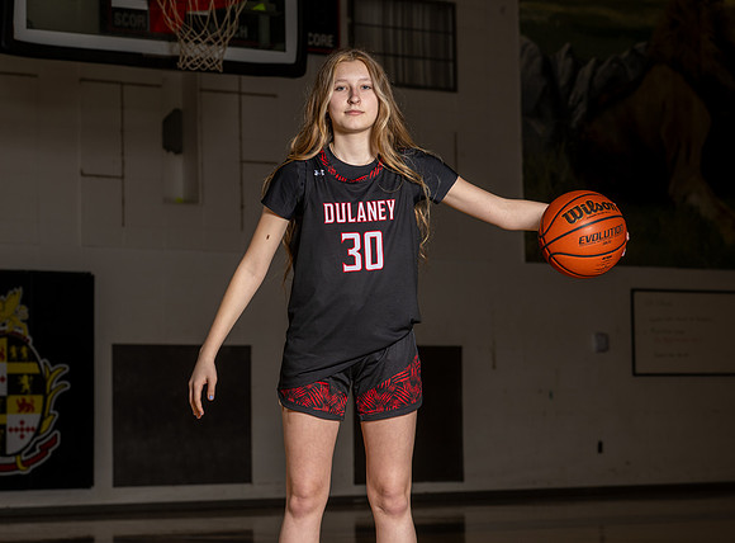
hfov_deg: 18.1
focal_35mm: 109
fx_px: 2310
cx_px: 298
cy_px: 239
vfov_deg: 13.4
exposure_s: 1/200
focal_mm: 70
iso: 80
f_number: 4.5
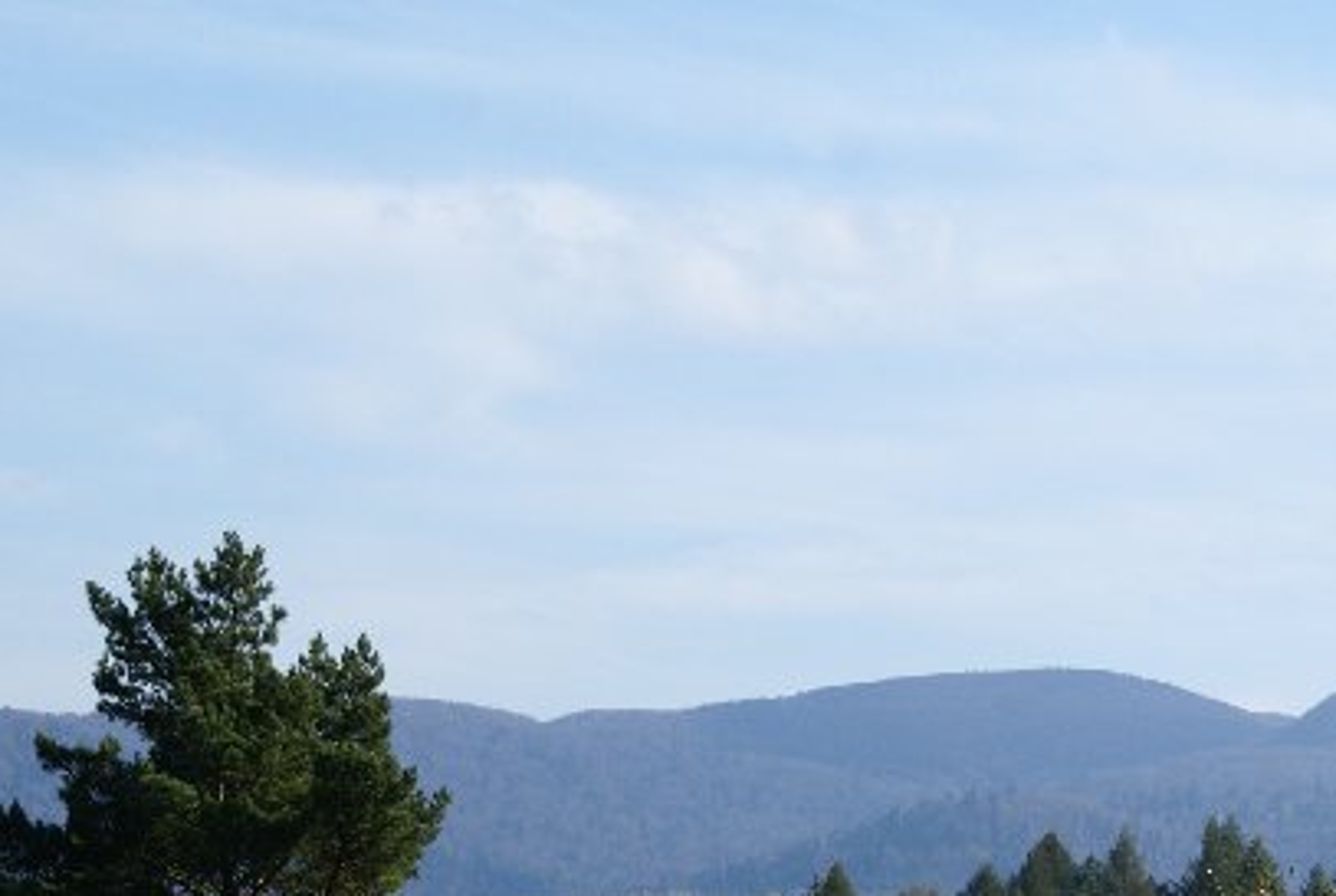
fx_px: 6022
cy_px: 738
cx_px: 1044
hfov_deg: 12.6
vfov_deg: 8.5
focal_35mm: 162
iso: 100
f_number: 10
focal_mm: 55
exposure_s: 1/200
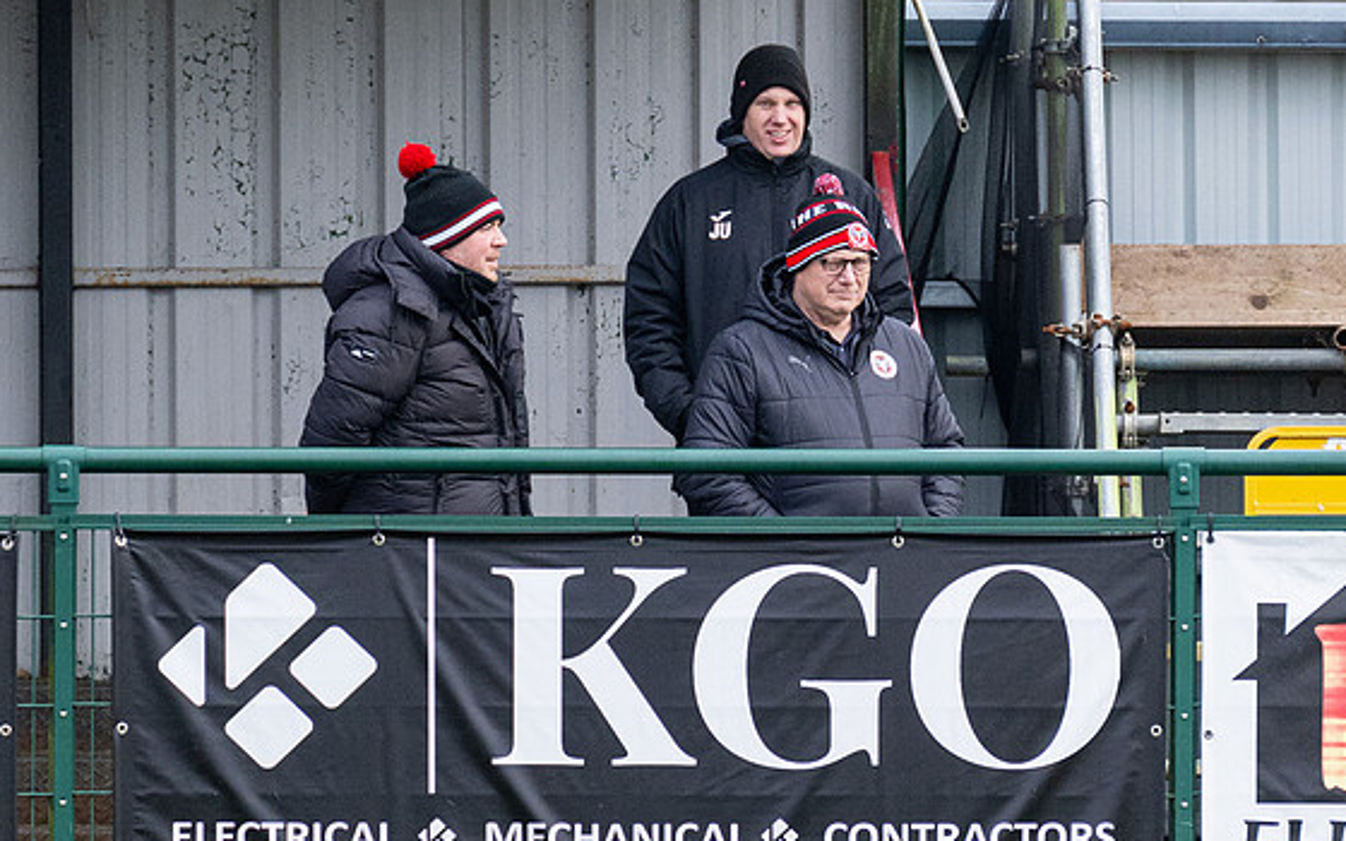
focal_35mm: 824
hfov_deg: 2.6
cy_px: 173
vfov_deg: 1.6
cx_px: 1146
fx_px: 30227
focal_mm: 280
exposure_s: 1/1250
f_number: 4
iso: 800
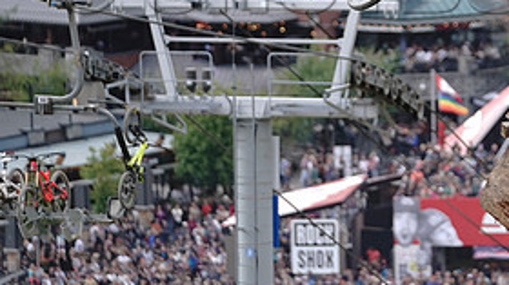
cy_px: -35
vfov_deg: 3.6
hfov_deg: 6.4
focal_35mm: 339
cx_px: 496
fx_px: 4572
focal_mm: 156
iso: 400
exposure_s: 1/1250
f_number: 2.8
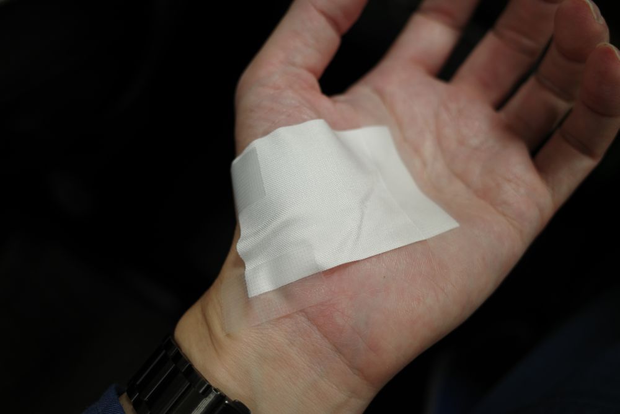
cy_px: 207
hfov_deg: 65.5
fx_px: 482
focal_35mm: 28
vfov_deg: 46.4
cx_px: 310
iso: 100
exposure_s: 1/30
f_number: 2.8
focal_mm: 18.3
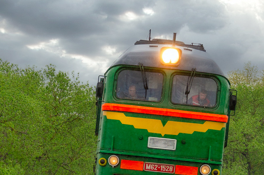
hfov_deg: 4.2
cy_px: 134
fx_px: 3638
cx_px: 183
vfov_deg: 2.8
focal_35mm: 497
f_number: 7.1
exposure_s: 1/500
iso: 250
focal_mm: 155
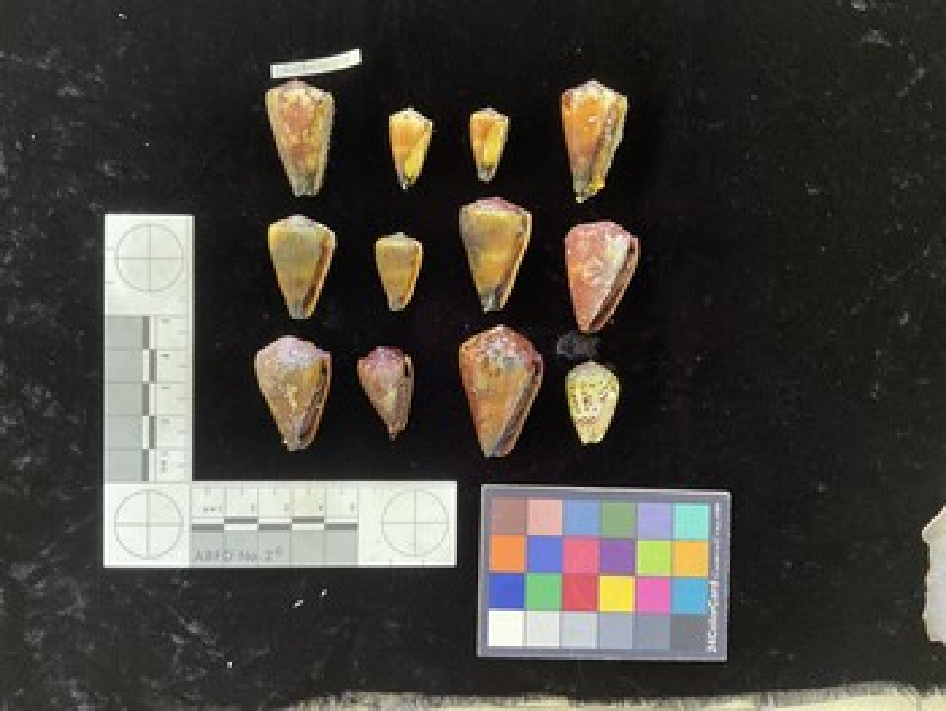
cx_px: 473
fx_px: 793
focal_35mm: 29
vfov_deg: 48.3
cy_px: 356
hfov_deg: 61.6
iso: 200
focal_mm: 3
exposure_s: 1/50
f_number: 1.8
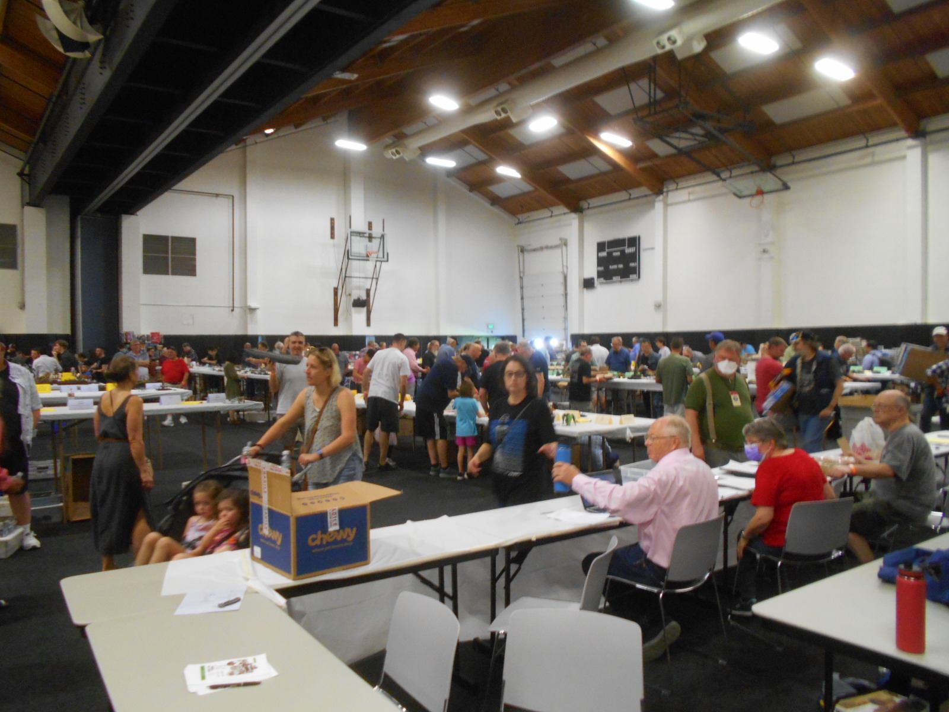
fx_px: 713
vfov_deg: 53.1
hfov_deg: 67.3
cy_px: 356
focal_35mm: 26
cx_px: 474
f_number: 3.2
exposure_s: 1/25
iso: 400
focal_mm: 4.6
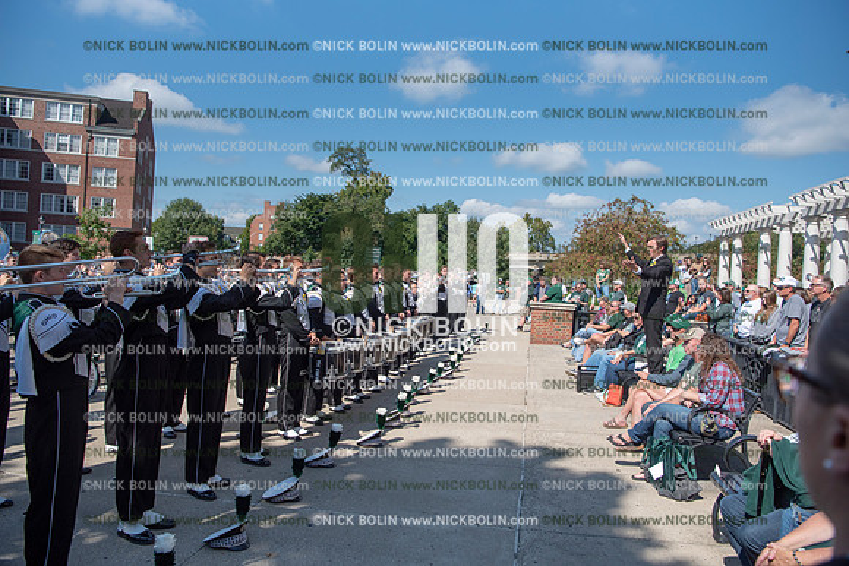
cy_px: 283
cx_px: 424
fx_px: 637
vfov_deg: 48.0
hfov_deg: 67.4
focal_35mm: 27
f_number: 5
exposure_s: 1/4000
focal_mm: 27
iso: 400
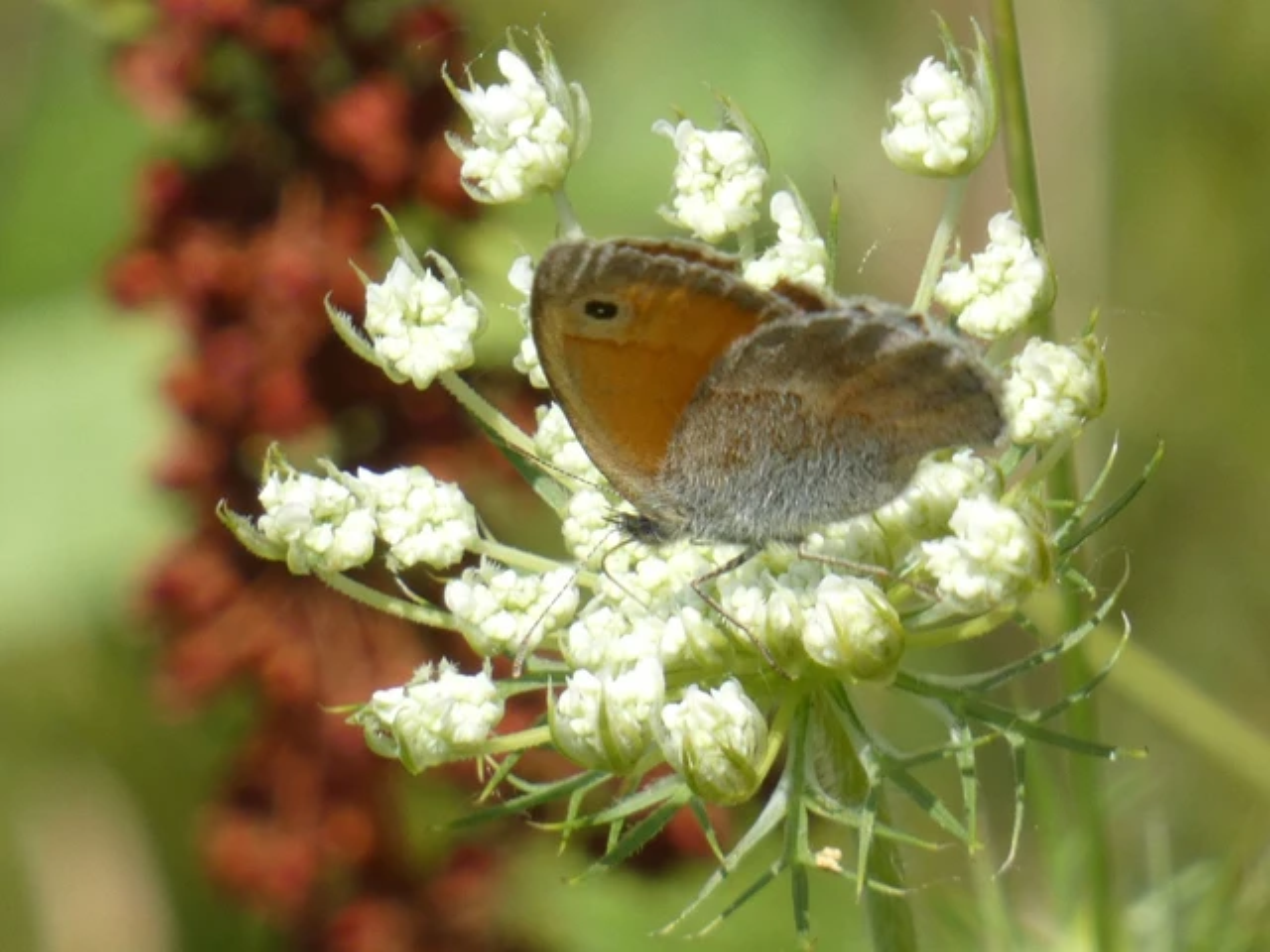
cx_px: 635
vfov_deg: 2.5
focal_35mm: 600
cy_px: 476
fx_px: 22013
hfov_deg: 3.3
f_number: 7.1
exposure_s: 1/100
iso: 100
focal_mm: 107.6
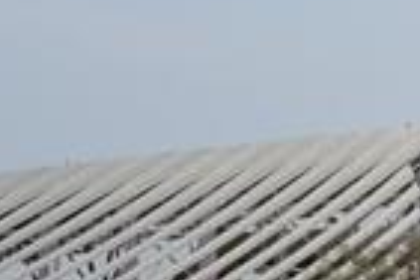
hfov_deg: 13.4
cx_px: -30
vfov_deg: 9.1
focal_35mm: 150
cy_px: 15
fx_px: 1750
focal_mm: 22
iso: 100
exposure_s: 1/400
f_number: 10
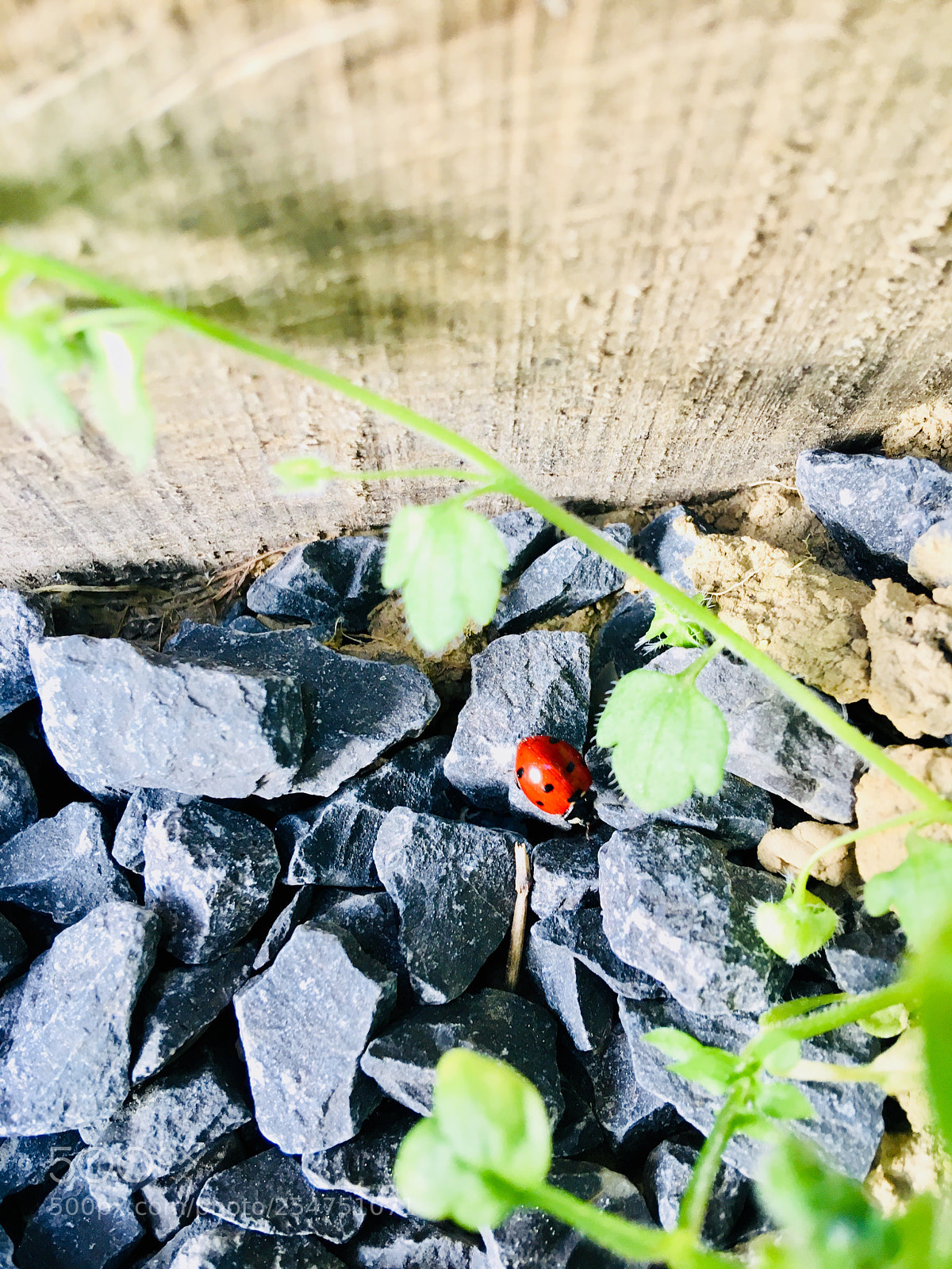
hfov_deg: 48.2
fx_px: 1063
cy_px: 634
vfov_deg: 61.7
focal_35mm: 29
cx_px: 476
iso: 32
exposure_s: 1/33
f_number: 2.2
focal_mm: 4.15
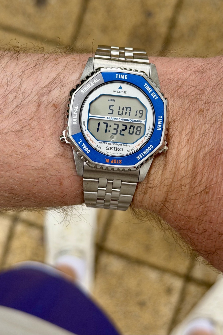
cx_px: 114
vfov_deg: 39.6
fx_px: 465
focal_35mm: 50
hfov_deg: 27.0
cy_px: 168
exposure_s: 1/148
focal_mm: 6.76
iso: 50
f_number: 1.78
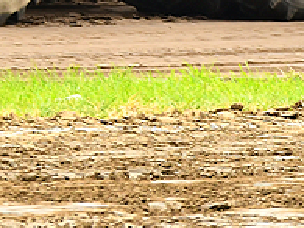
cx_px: 37
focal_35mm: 1123
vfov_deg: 1.3
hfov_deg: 1.8
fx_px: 9856
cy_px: -166
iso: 500
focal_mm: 190
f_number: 9
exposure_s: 1/125
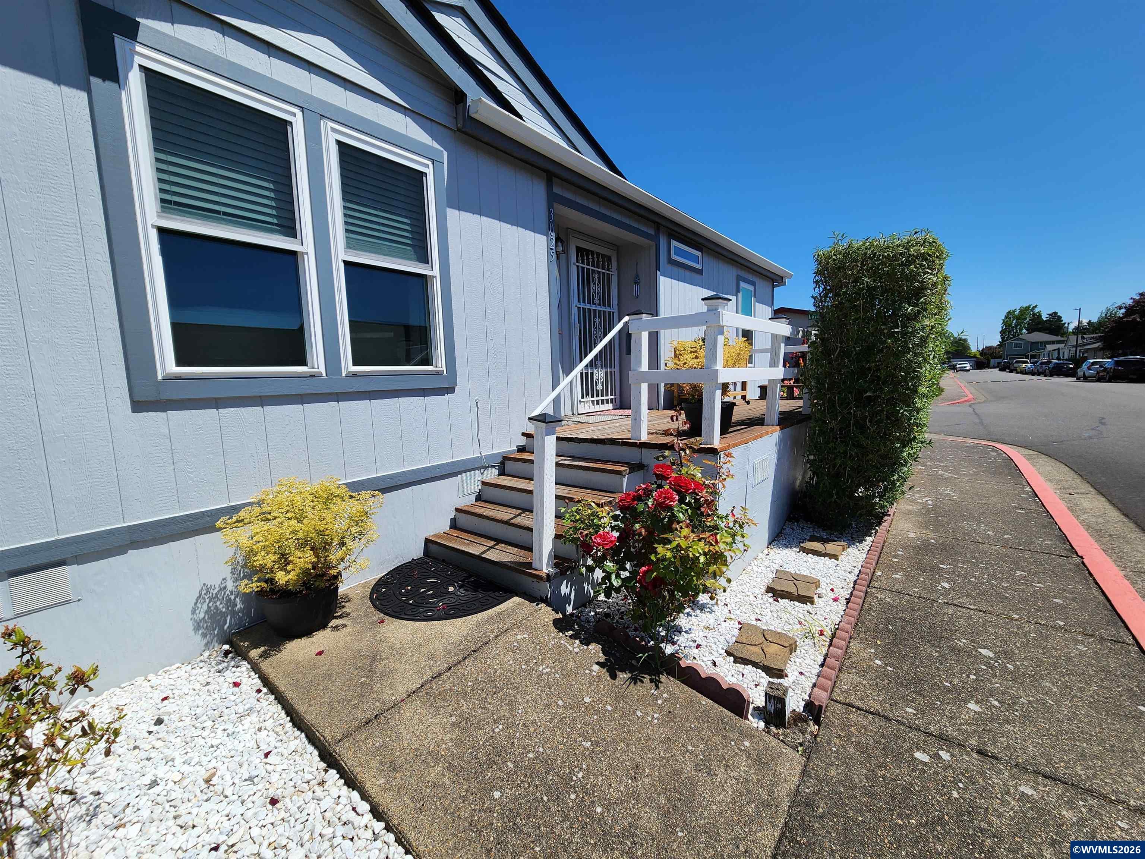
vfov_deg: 89.9
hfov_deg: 106.2
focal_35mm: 13
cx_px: 572
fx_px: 430
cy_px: 430
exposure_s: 1/2679
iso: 50
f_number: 2.2
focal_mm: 2.2
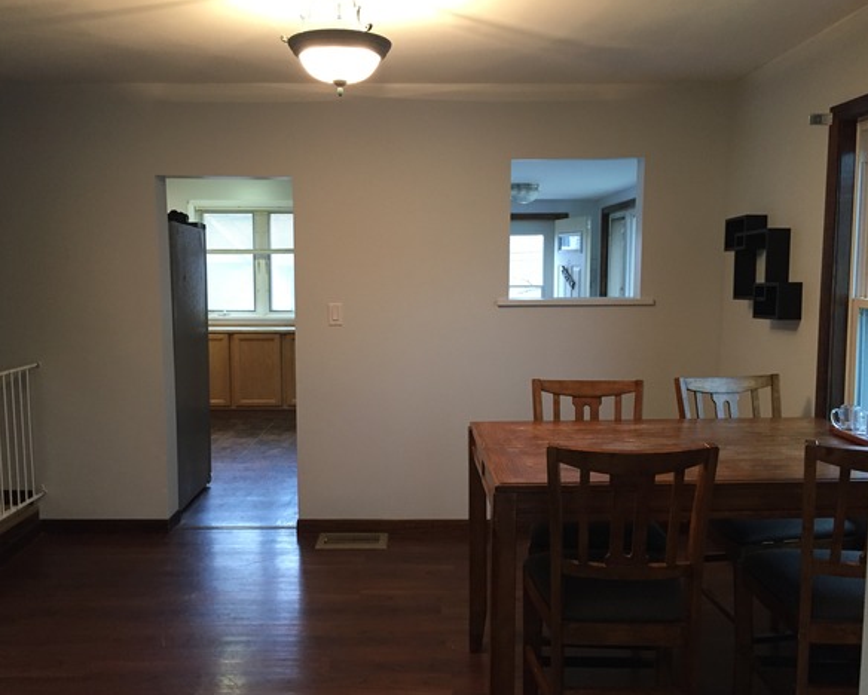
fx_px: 797
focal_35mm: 31
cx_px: 428
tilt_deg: -5.2
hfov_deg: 57.1
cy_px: 342
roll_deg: +0.4
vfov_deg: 47.2
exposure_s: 1/30
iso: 160
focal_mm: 4.15
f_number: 2.2
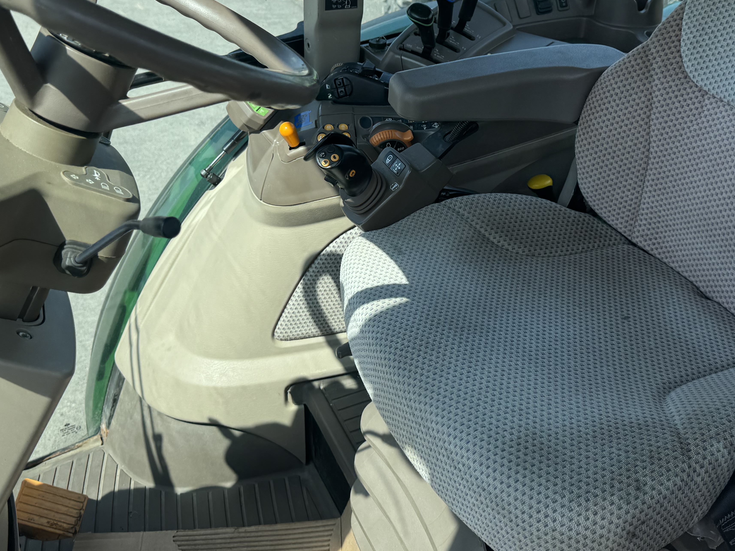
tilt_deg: -25.2
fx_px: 849
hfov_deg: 46.8
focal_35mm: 40
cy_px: 146
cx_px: 376
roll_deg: -1.0
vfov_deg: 35.3
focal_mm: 6.76
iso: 80
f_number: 1.78
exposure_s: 1/2252
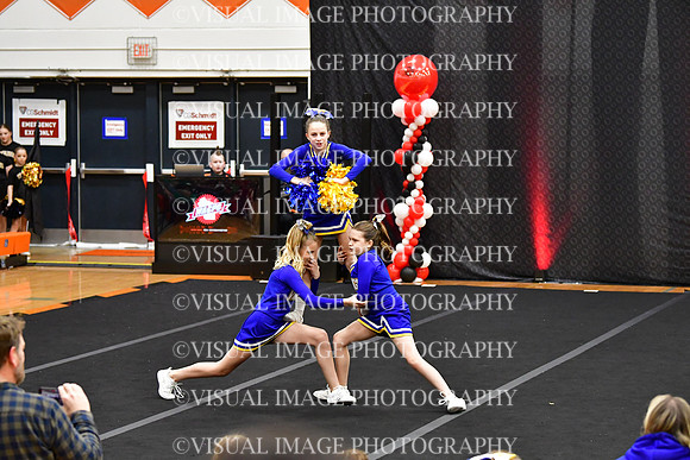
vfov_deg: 11.2
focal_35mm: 123
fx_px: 2358
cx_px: 345
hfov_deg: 16.6
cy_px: 230
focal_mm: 82
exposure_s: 1/500
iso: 5000
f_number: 3.2
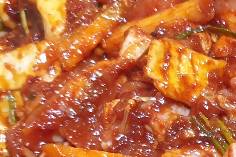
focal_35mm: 132
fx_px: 865
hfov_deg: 13.9
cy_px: 247
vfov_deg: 10.0
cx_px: 415
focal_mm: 4.3
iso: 320
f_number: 1.5
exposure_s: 1/40
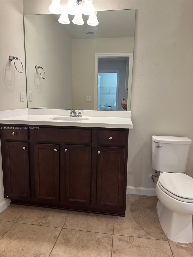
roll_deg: -1.1
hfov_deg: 56.8
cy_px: 128
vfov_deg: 71.6
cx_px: 96
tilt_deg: -8.4
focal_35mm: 24
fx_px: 178
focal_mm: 6.86
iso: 125
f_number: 1.78
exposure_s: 1/120
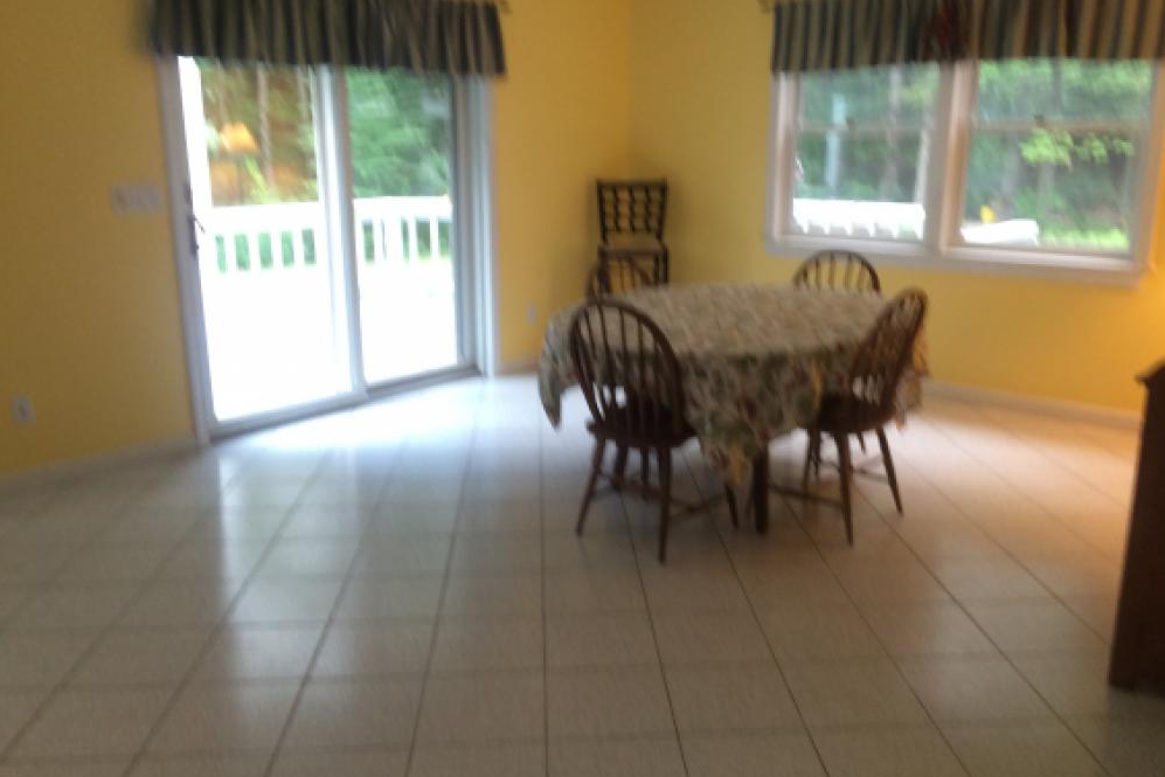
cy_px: 373
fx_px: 1003
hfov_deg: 60.3
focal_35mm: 31
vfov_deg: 42.3
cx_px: 597
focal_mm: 4.15
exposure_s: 1/30
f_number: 2.2
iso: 125
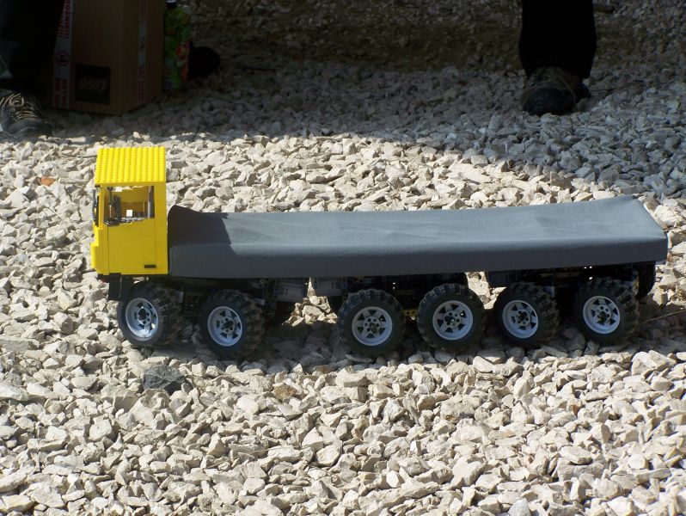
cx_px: 343
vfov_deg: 12.7
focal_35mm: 117
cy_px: 258
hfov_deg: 16.8
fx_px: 2321
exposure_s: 1/640
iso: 80
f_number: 4.5
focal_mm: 19.4
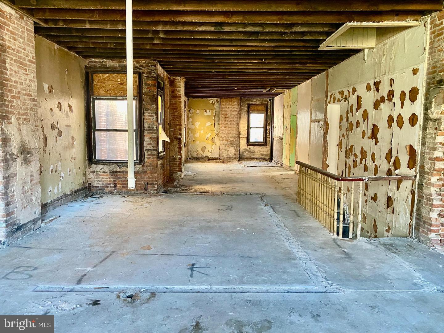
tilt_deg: -6.2
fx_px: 333
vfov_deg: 53.1
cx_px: 222
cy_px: 166
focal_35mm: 26
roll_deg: -0.6
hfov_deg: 67.3
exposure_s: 1/60
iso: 400
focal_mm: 4.25
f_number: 1.8
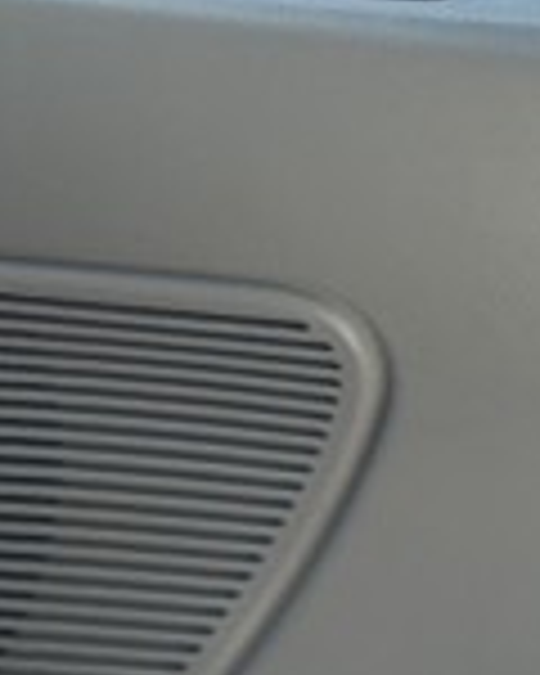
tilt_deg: -36.2
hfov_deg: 6.4
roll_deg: -4.9
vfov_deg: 7.8
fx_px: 4315
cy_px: 2002
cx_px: 1719
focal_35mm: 216
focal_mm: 5.7
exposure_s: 1/1412
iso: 50
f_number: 1.5
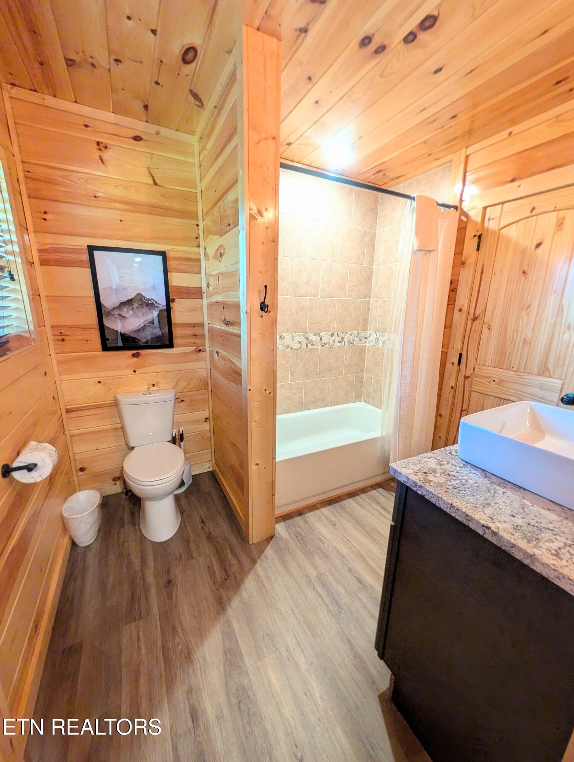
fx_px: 265
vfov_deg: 110.5
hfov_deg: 94.6
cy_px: 381
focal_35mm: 12
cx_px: 287
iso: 378
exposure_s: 1/60
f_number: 1.7
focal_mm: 2.02
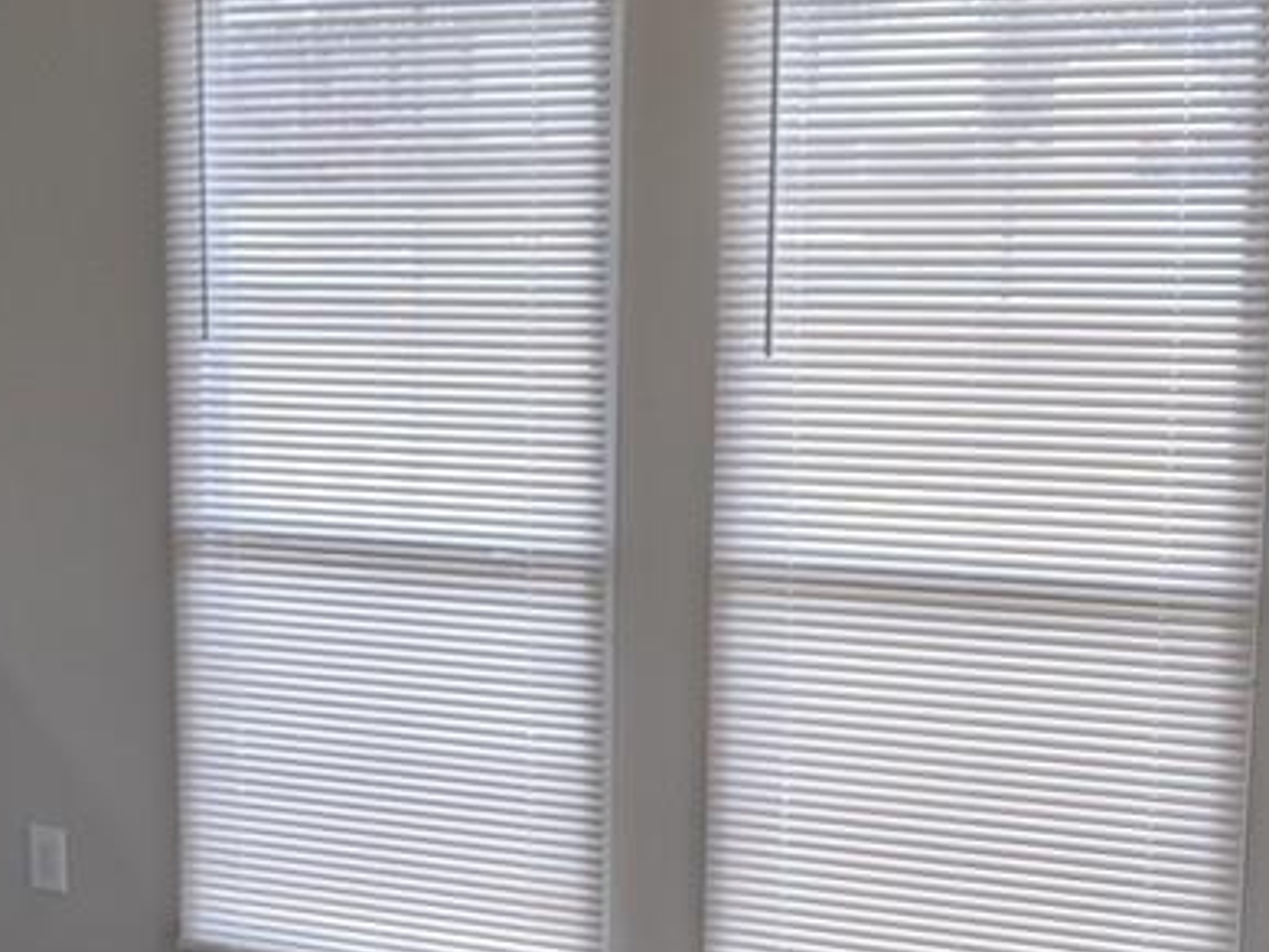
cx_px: 271
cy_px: 652
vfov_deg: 20.6
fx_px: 2604
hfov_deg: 26.9
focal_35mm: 71
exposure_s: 1/127
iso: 49
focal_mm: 4.44
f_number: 1.8
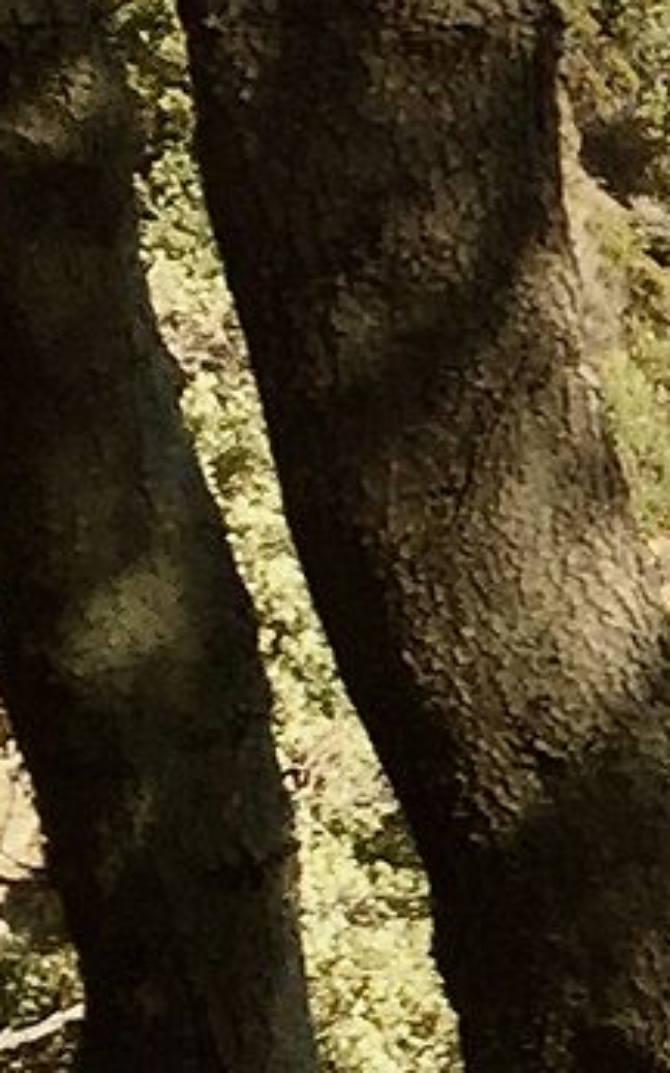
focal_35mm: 213
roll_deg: +0.6
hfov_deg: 5.6
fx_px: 6228
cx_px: 2354
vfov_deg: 9.8
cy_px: 530
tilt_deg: -8.9
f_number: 2.2
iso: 32
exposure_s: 1/746
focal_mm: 4.15
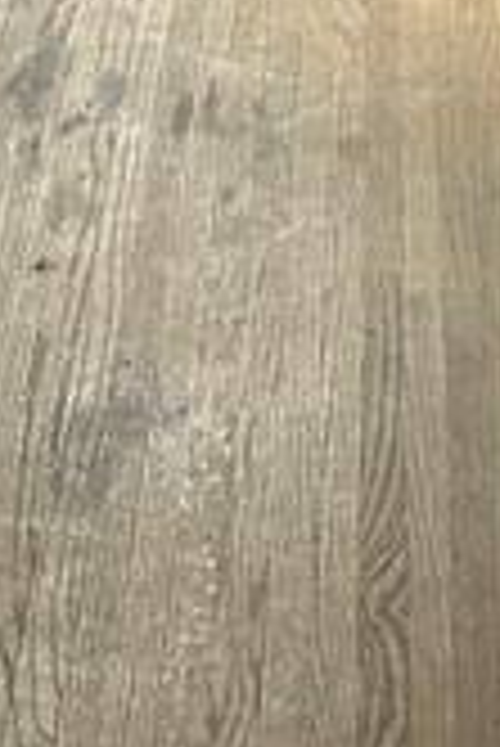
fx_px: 2599
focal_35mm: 125
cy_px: -684
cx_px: 266
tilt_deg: -12.3
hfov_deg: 11.0
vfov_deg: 14.1
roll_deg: -0.8
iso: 250
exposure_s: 1/60
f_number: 1.5
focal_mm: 5.7
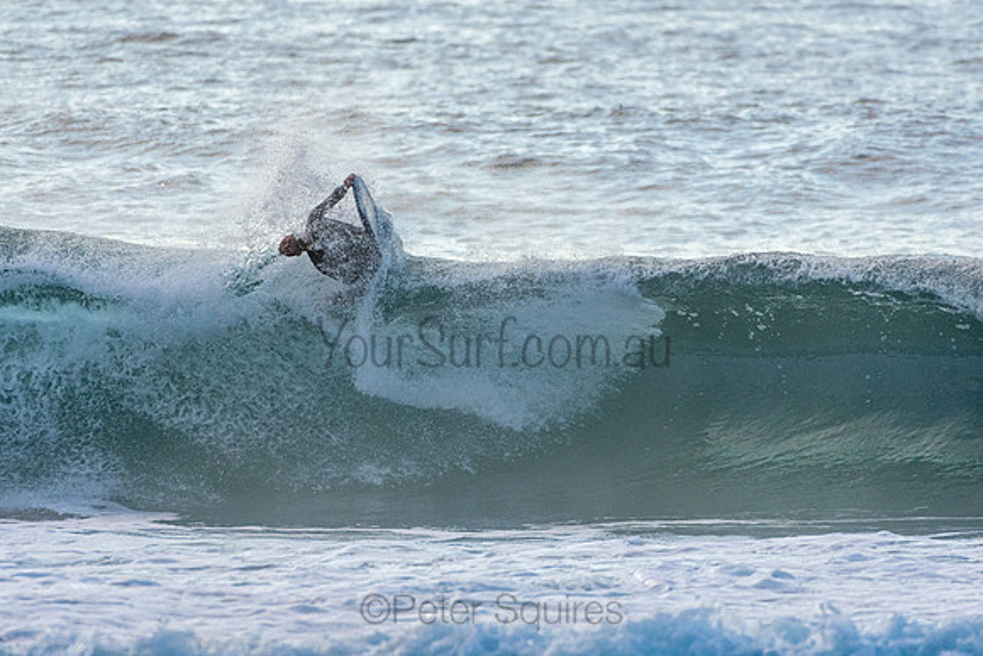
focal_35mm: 720
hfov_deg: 2.9
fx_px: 19664
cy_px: 328
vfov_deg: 1.9
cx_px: 492
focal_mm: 480
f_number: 5.6
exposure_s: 1/1000
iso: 500
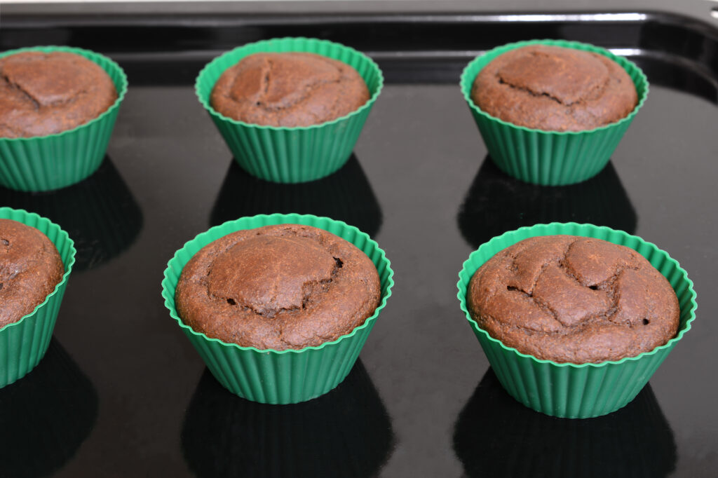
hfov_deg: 33.4
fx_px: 1196
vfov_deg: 22.6
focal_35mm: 60
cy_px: 239
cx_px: 359
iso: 100
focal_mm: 40
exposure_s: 2.5
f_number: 8
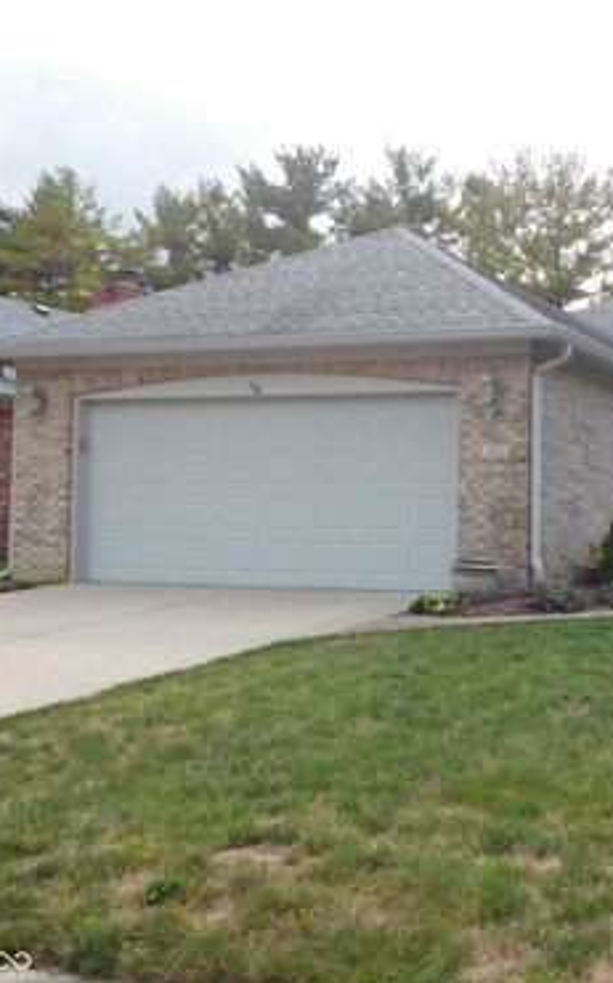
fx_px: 1150
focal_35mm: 43
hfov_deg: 27.8
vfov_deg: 46.2
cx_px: 637
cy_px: 493
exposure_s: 1/500
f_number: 3.2
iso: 125
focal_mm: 5.3
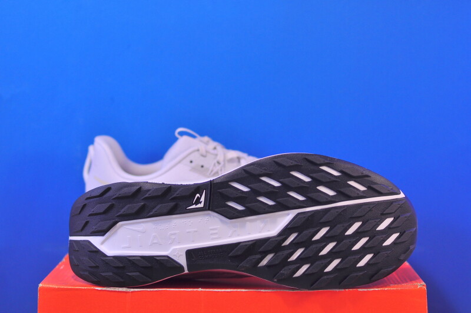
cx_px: 236
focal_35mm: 75
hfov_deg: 27.0
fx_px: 980
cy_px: 156
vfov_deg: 18.1
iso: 250
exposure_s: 1/320
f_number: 2.5
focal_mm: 50
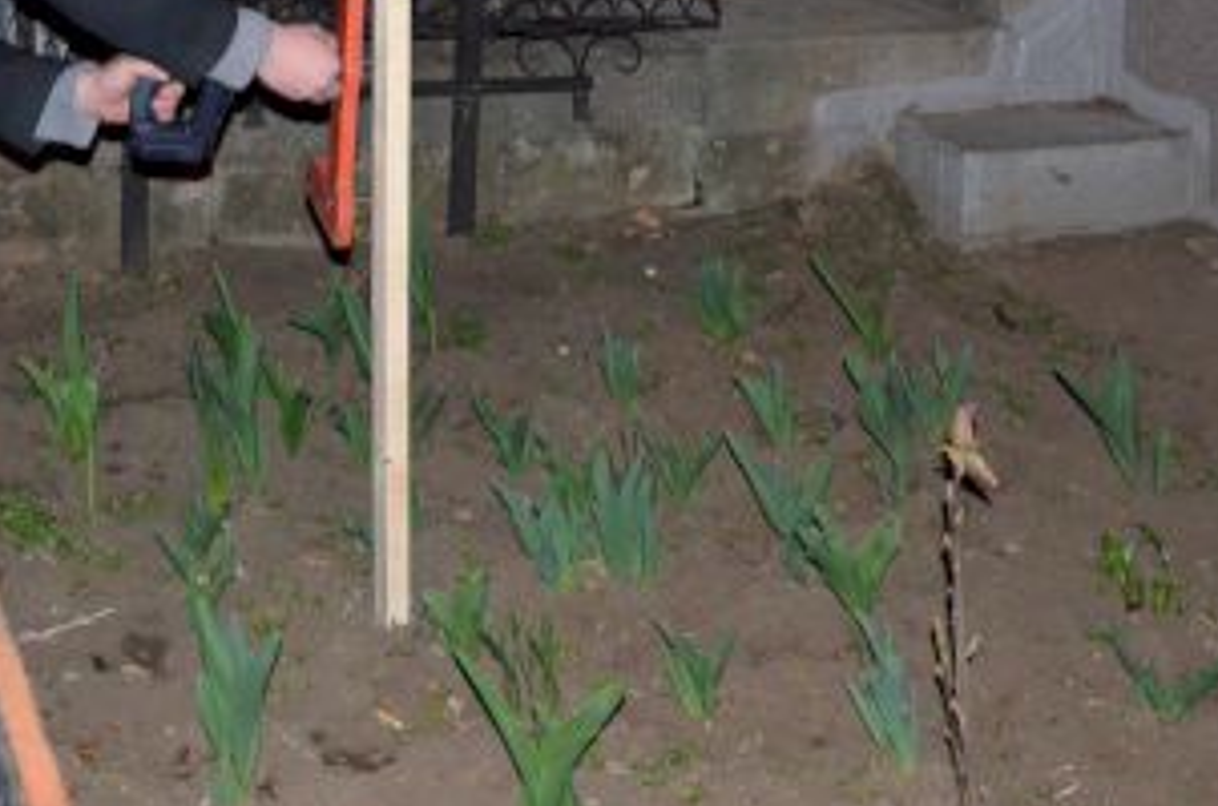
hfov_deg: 28.0
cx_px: 270
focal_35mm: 71
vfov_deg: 18.5
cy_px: -24
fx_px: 2397
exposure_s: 1/60
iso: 3200
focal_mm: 22
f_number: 3.8
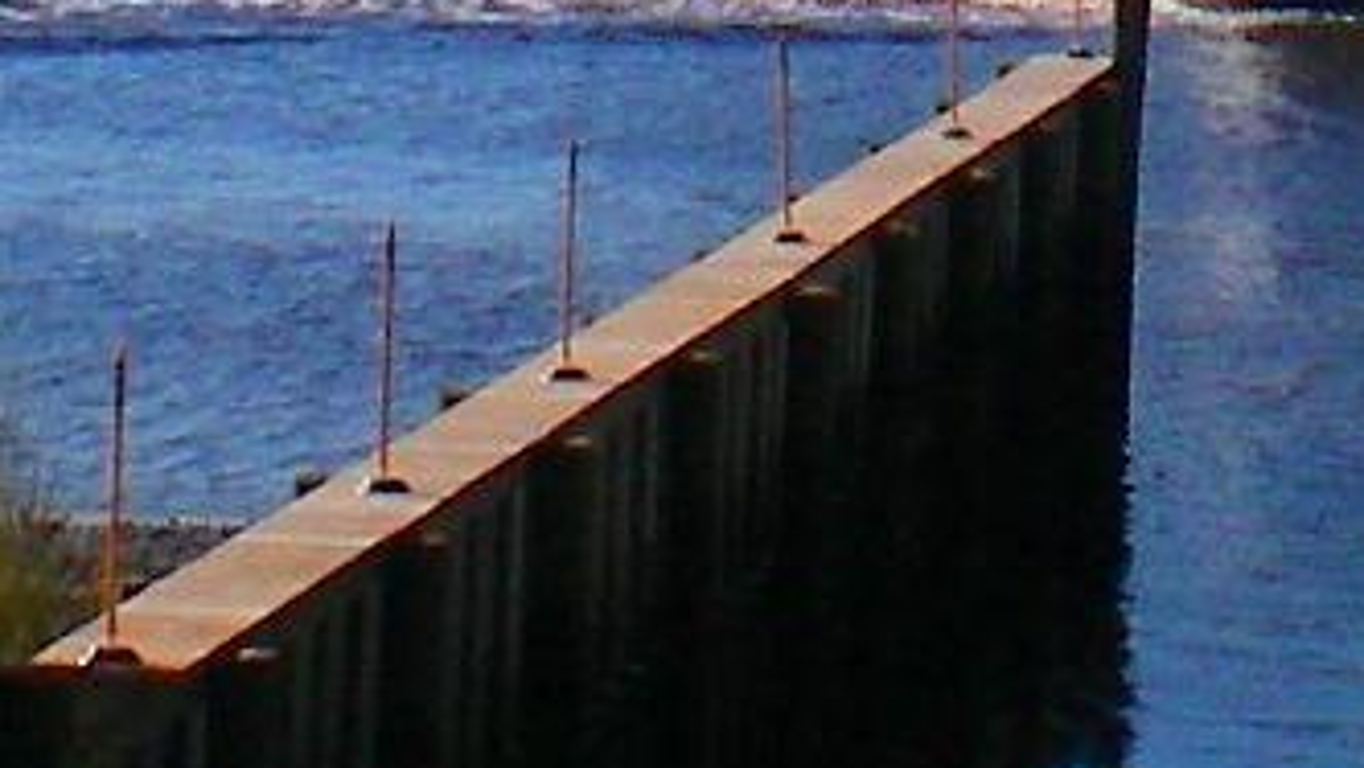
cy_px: -1207
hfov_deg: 8.4
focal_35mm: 255
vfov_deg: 4.6
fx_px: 9226
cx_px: 1479
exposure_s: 1/1000
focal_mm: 6.3
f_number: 4.6
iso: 64
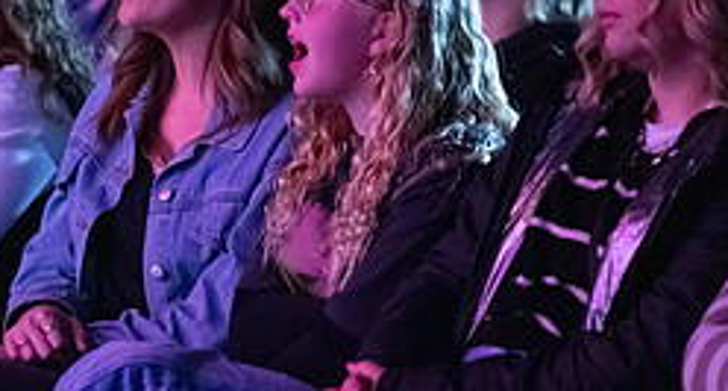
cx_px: 176
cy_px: 110
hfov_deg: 4.9
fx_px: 8515
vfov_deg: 2.6
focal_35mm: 446
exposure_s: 1/30
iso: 10000
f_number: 2.8
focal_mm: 180
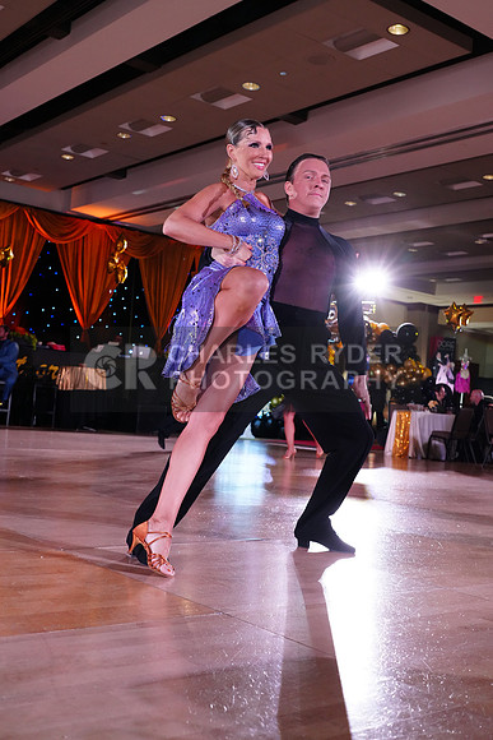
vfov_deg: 49.5
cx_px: 246
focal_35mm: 39
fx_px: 801
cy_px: 370
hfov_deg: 34.2
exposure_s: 1/250
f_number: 5
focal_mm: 39
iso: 3200
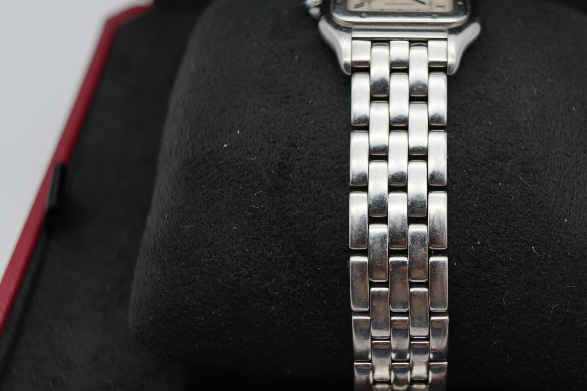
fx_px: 799
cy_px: 179
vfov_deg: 27.5
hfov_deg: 39.7
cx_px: 405
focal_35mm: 49
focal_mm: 35
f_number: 5
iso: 400
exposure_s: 1/250
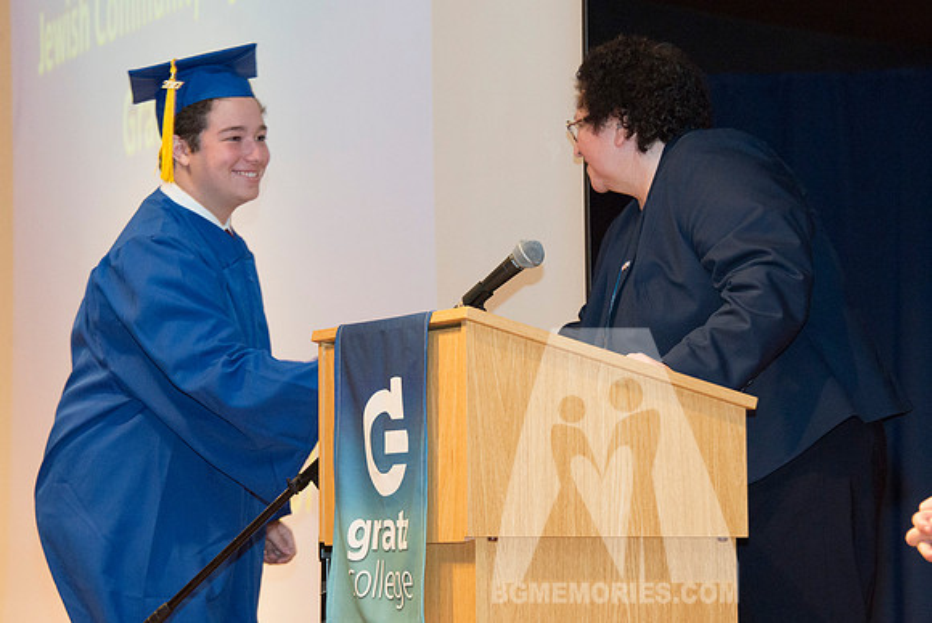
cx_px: 448
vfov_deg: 8.8
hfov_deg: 13.1
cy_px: 316
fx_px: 4065
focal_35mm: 157
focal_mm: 116
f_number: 5.6
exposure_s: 1/80
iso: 2000
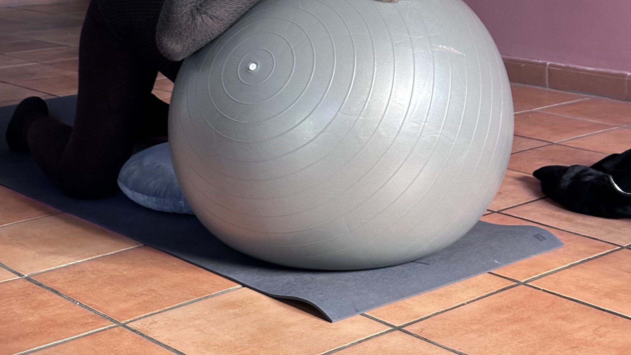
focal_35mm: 70
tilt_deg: -6.6
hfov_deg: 30.1
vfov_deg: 16.9
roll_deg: -0.6
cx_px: 315
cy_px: 12
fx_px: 1171
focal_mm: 6.86
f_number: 1.78
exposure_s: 1/36
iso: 500
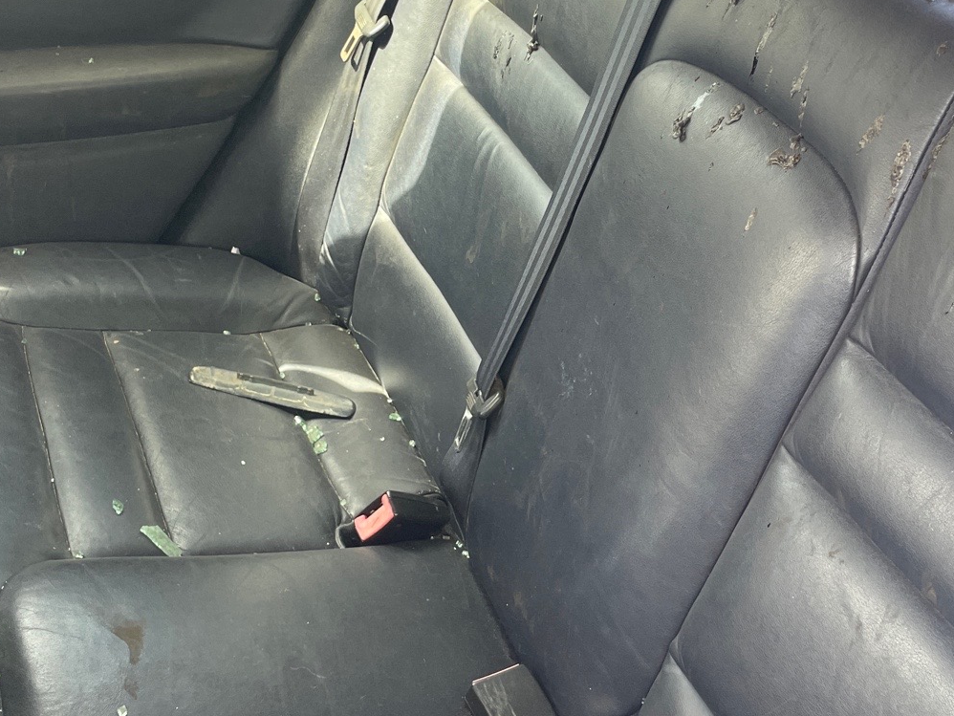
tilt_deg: -32.4
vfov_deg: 29.1
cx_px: 507
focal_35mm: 50
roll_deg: +1.1
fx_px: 1378
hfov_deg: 38.2
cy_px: 288
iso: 64
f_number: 1.6
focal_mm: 4.2
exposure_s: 1/121
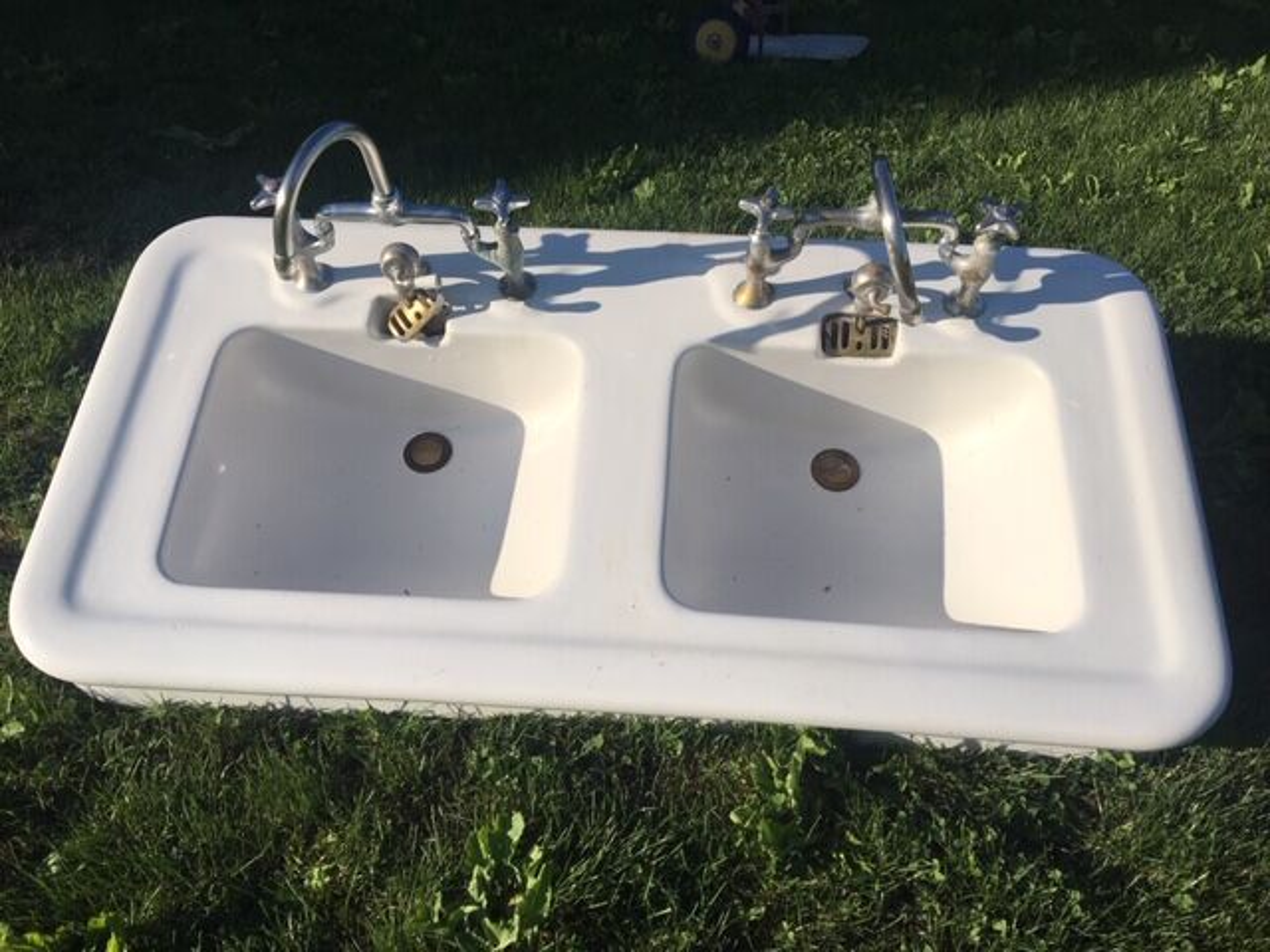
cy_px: 476
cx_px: 635
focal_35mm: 29
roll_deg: +2.7
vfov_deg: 48.2
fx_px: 1064
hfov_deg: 61.7
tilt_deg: -31.0
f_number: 2.2
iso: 25
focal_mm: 4.15
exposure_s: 1/2481
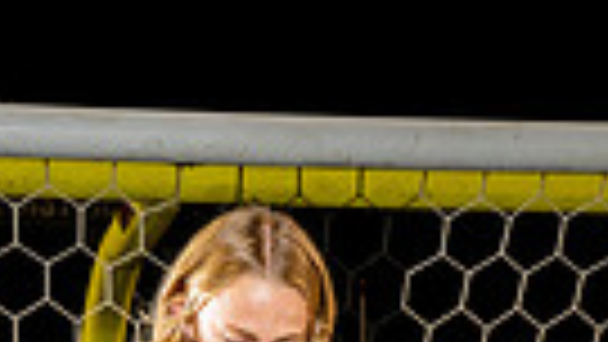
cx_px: 297
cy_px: 932
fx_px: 2596
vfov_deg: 6.9
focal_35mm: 161
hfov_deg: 13.4
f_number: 5.6
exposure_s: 1/250
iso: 800
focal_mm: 46
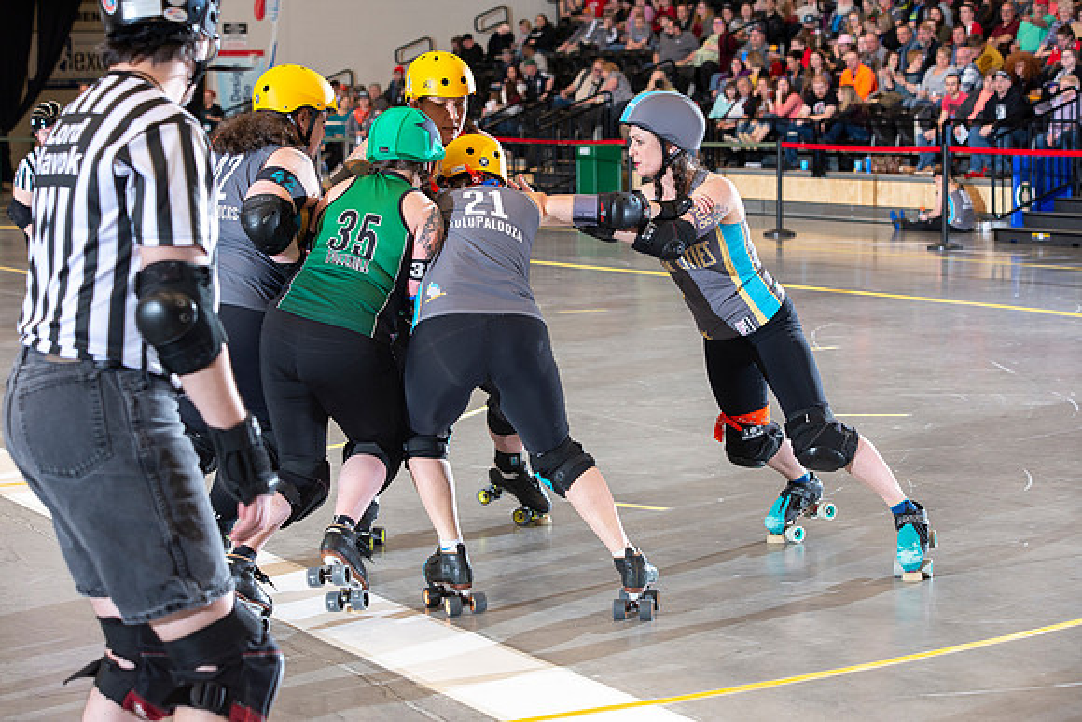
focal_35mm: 82
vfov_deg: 16.7
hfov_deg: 24.8
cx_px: 541
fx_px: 2465
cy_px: 361
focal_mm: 82
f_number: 5.6
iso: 640
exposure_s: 1/160
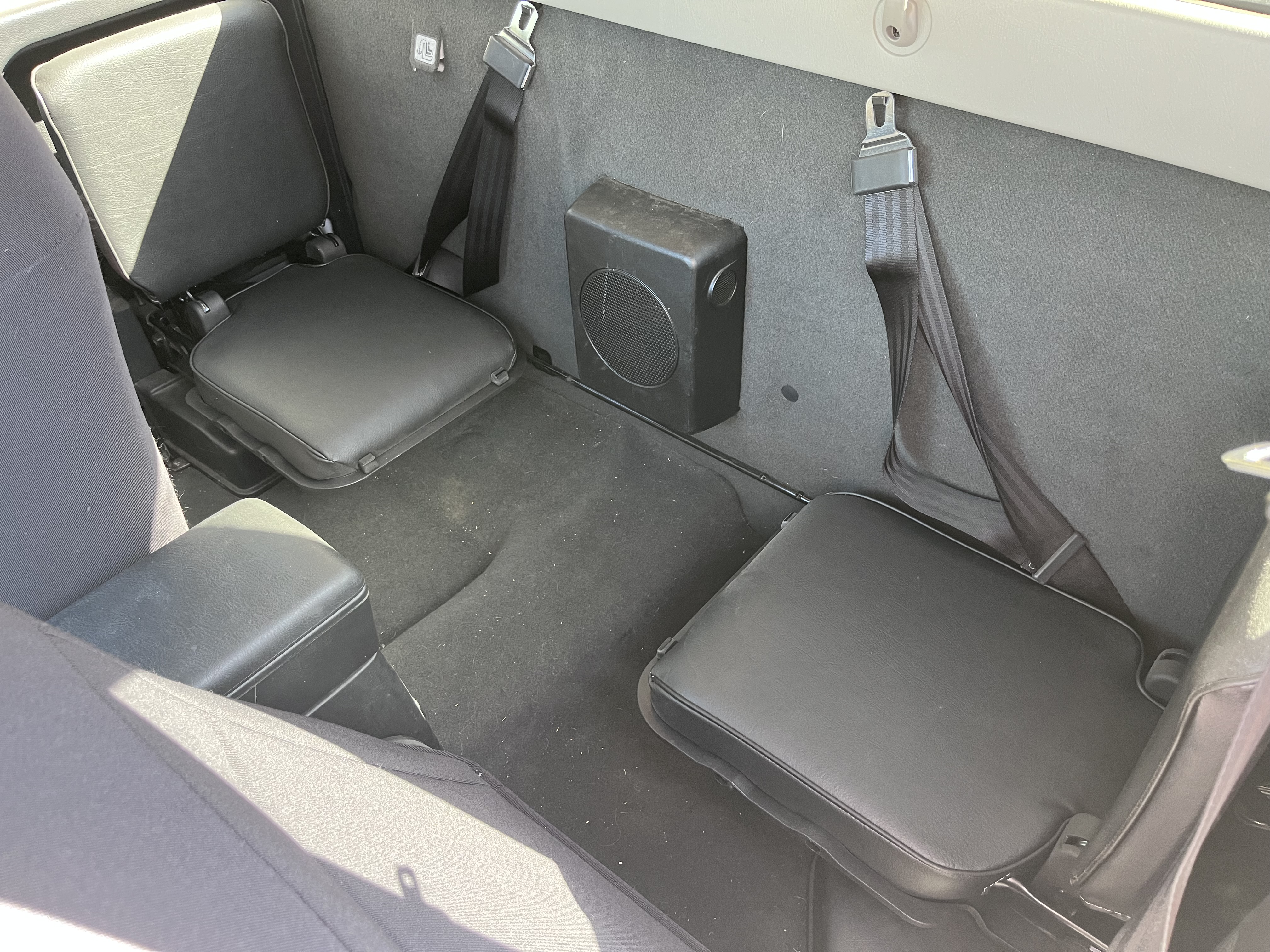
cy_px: 476
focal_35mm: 26
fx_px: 954
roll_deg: -1.1
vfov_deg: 53.1
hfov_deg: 67.3
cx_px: 635
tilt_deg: -44.2
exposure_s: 1/60
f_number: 1.6
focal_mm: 5.1
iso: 200
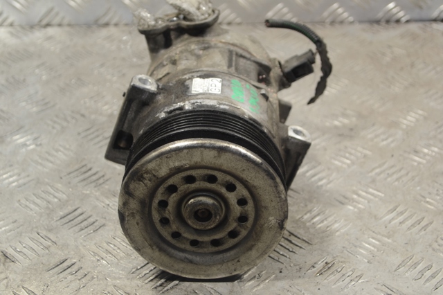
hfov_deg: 28.1
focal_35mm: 72
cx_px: 222
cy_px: 148
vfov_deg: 18.9
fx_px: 886
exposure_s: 1/30
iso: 250
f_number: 5.3
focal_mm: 48
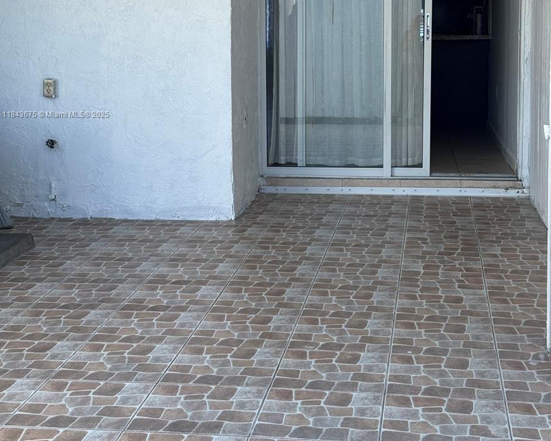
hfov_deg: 30.0
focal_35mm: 63
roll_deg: +0.2
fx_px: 1028
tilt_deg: -5.9
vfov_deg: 24.0
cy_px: 115
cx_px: 274
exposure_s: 1/822
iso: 64
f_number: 1.78
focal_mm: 6.76
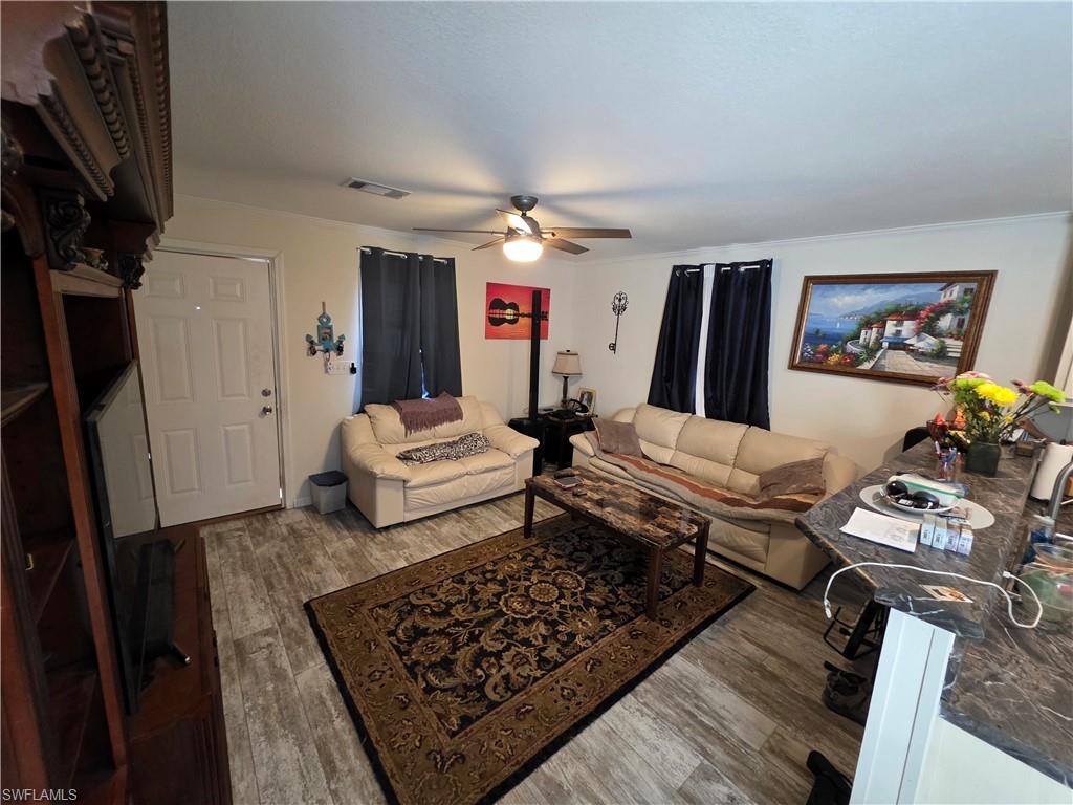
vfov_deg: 89.9
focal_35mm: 13
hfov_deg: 106.2
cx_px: 536
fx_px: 403
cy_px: 402
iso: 640
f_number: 1.9
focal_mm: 2.2
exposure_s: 1/60
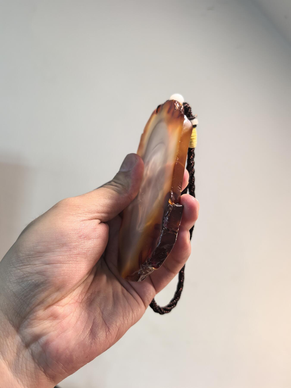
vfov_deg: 65.3
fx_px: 303
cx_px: 146
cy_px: 194
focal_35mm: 27
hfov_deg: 51.4
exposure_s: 1/754
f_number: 2
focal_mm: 6.98
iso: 2000
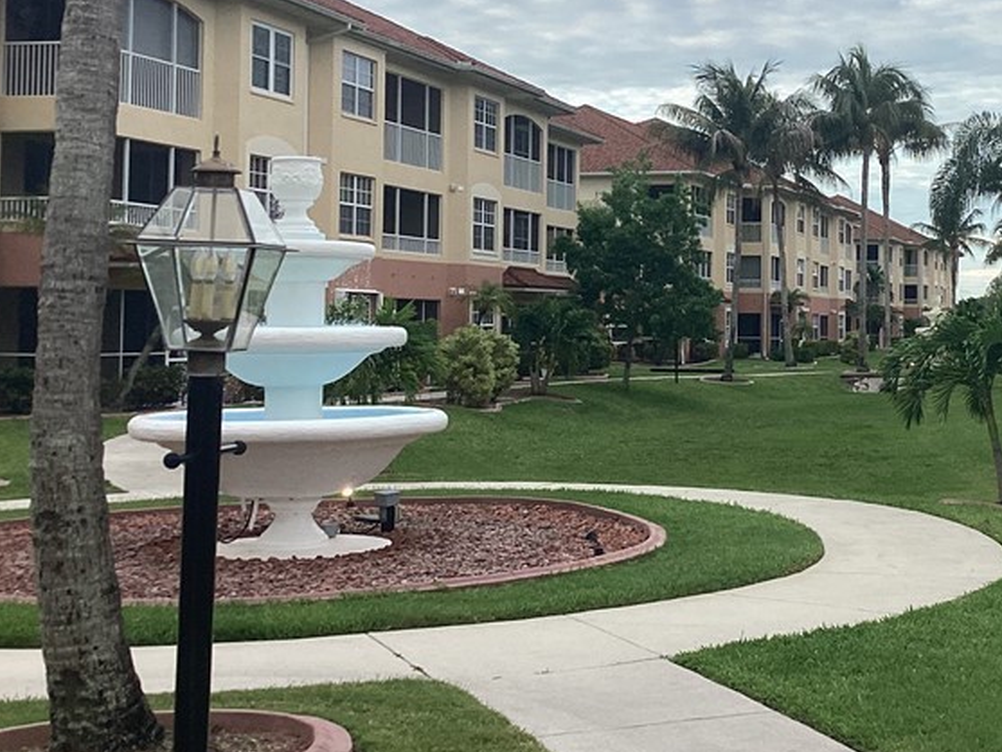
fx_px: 1650
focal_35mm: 57
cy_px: 246
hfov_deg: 32.6
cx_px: 835
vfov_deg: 25.5
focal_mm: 3.3
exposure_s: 1/310
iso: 25
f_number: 2.4
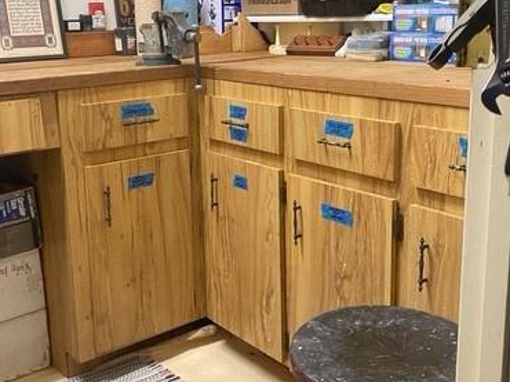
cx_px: 214
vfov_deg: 32.1
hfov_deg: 42.0
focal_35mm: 45
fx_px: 663
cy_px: 156
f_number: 1.8
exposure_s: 1/60
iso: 200
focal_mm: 4.25
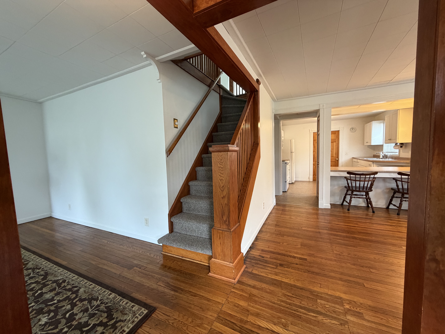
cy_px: 167
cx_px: 222
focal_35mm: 14
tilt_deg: -4.4
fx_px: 180
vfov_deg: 85.7
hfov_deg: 102.1
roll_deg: +1.8
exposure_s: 1/60
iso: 250
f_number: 2.2
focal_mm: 2.22
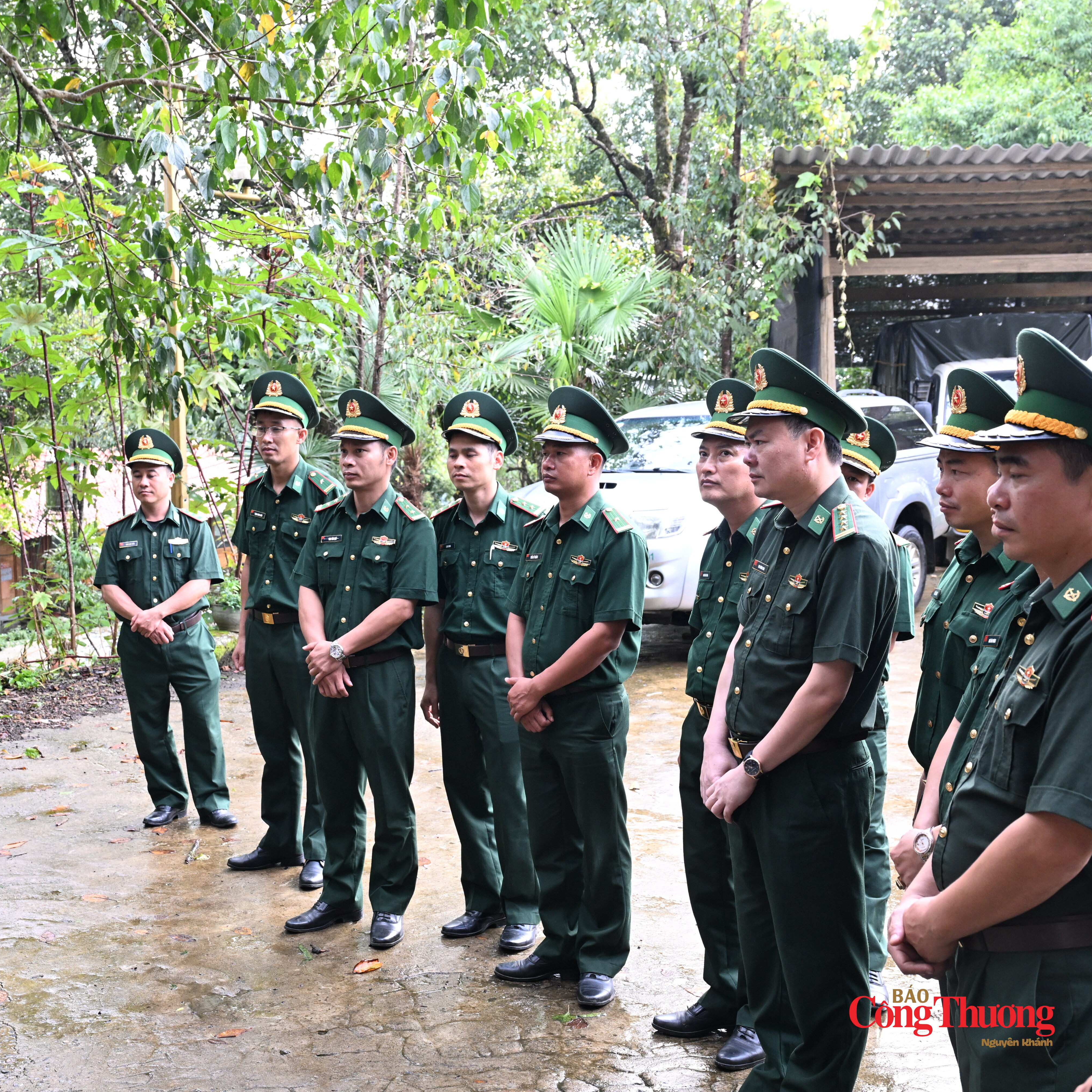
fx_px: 1535
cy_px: 557
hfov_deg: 38.6
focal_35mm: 43
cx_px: 347
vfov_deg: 39.2
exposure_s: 1/125
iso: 1600
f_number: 6.3
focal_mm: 33
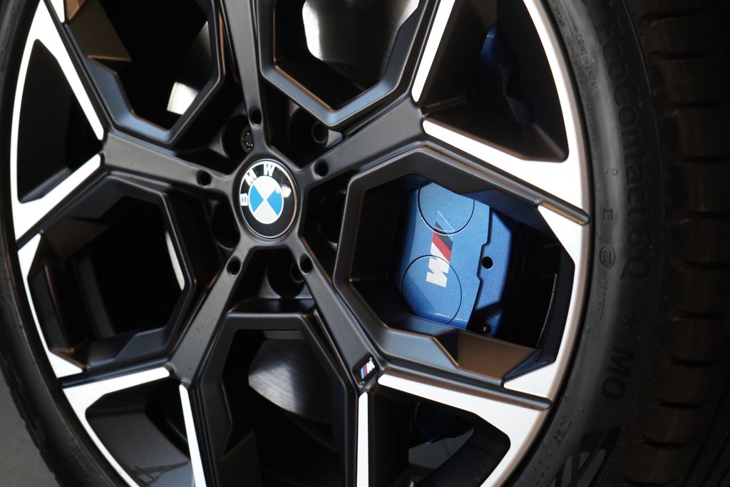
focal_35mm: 67
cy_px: 244
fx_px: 1359
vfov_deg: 20.3
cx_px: 365
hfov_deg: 30.1
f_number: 5.6
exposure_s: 1/160
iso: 4000
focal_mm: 67
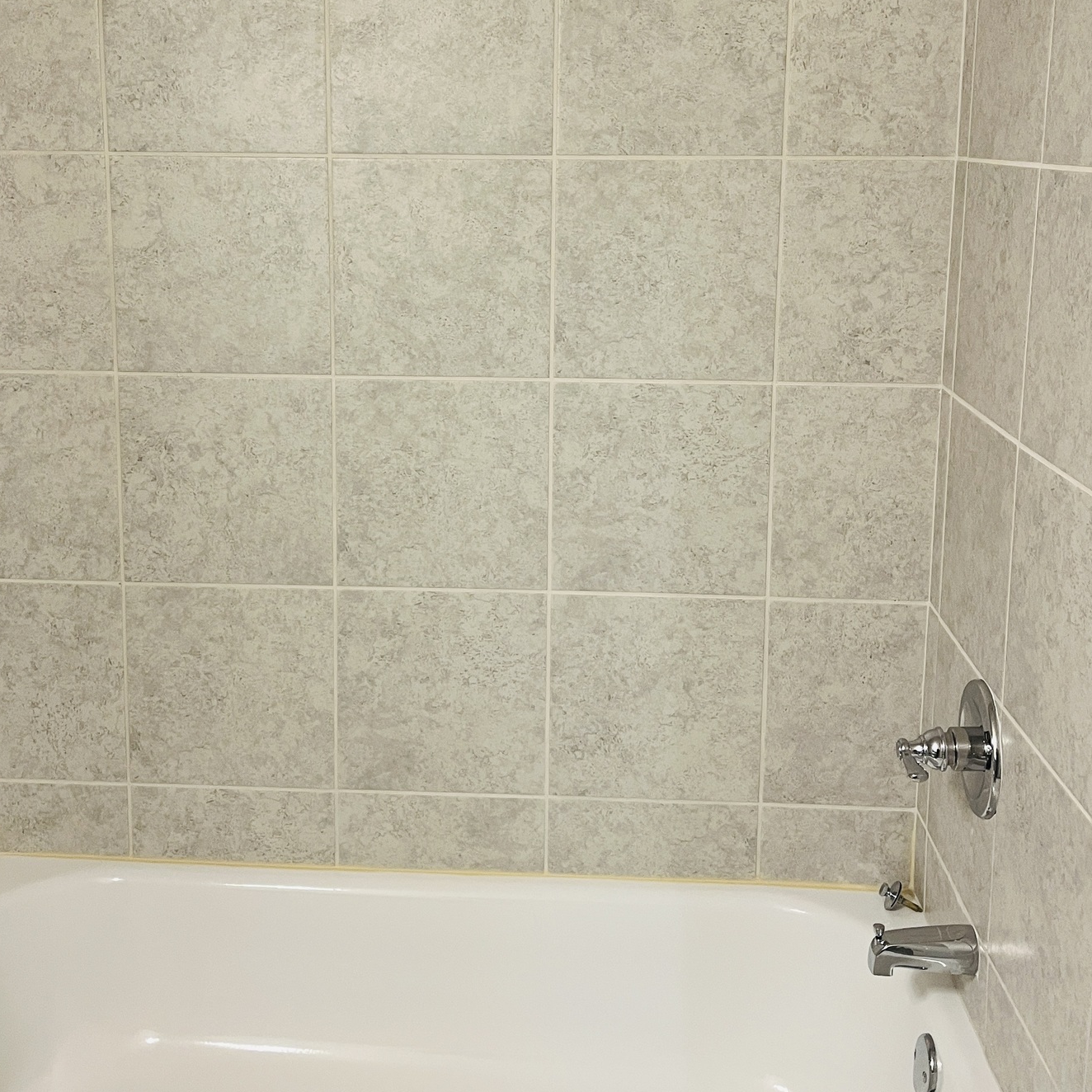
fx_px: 1428
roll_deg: +0.4
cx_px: 477
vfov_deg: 41.3
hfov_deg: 41.8
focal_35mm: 40
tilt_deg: -10.6
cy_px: 363
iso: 160
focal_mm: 5.1
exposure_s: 1/60
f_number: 1.6
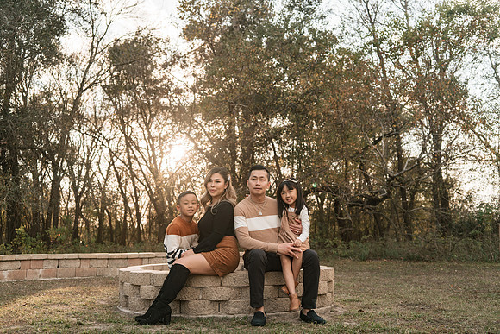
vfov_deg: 37.3
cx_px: 250
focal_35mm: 36
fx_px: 494
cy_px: 167
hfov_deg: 53.7
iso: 125
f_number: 4
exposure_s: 1/500
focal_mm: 35
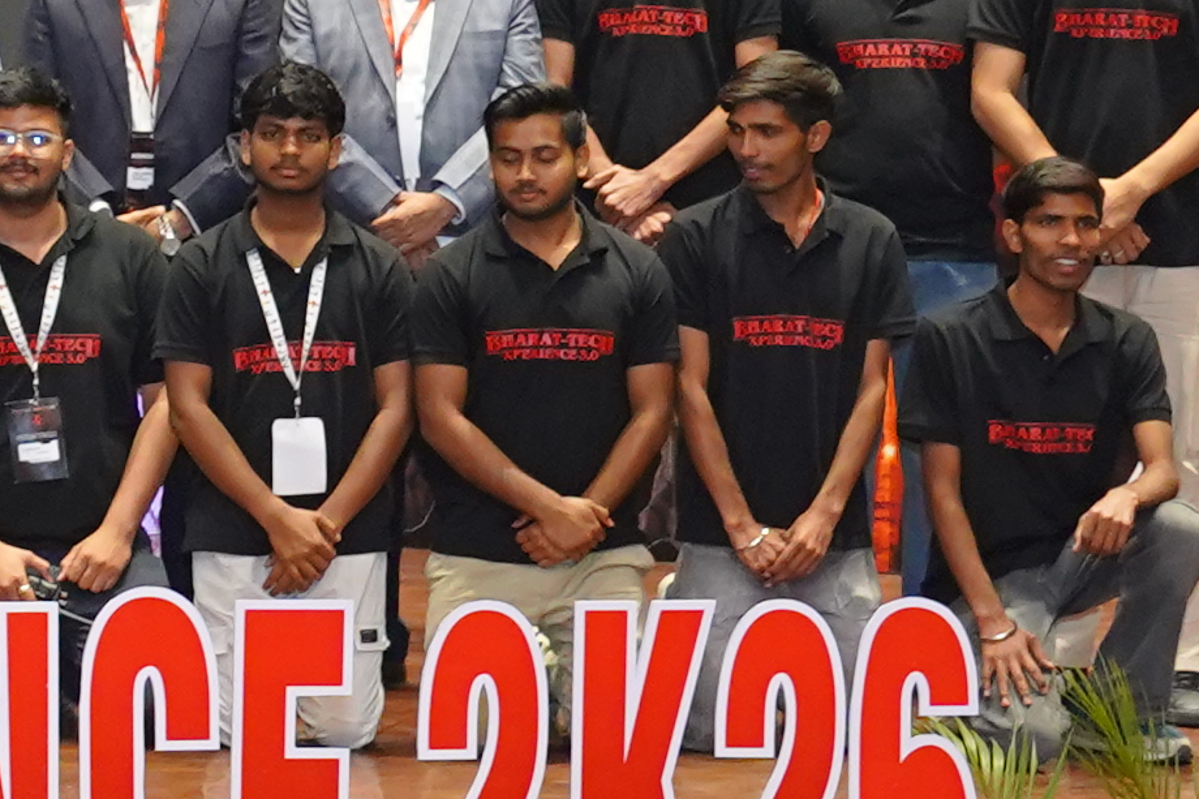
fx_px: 5128
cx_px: -934
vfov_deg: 8.9
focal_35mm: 154
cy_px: -17
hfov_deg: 12.3
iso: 2000
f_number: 4
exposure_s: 1/100
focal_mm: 24
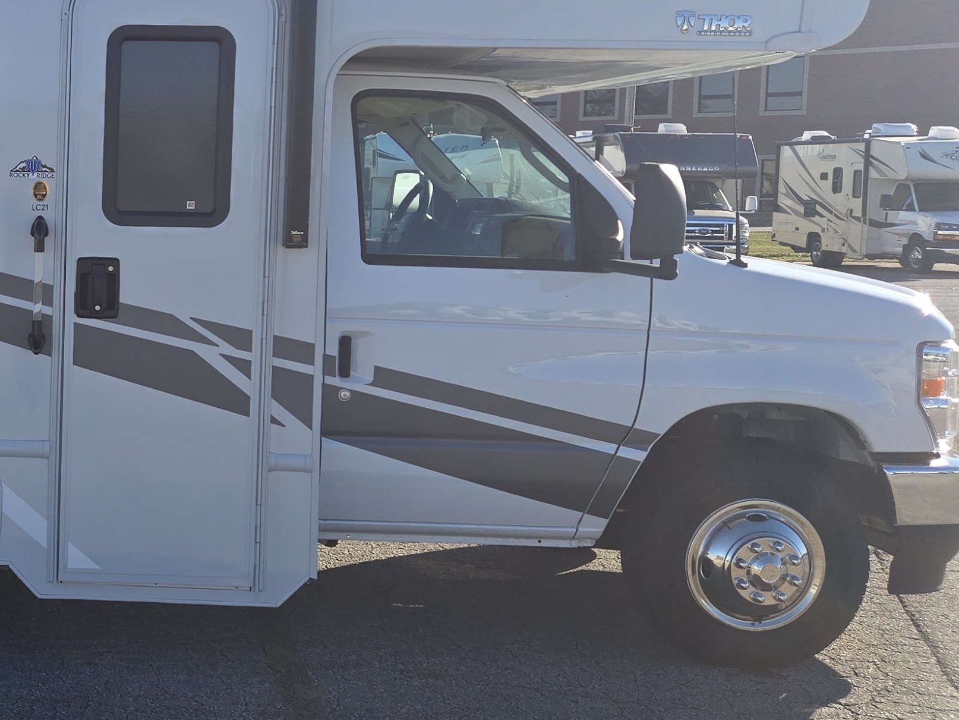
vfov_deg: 25.6
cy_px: 291
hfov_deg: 30.7
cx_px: -55
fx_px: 1579
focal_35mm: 57
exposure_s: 1/1276
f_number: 1.8
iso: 25
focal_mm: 5.4
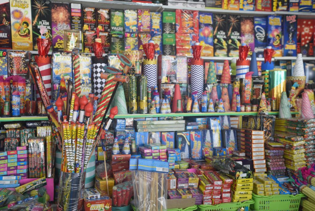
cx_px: 158
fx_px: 350
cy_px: 106
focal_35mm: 40
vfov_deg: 33.4
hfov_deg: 48.4
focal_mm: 40
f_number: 4
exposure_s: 1/125
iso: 250
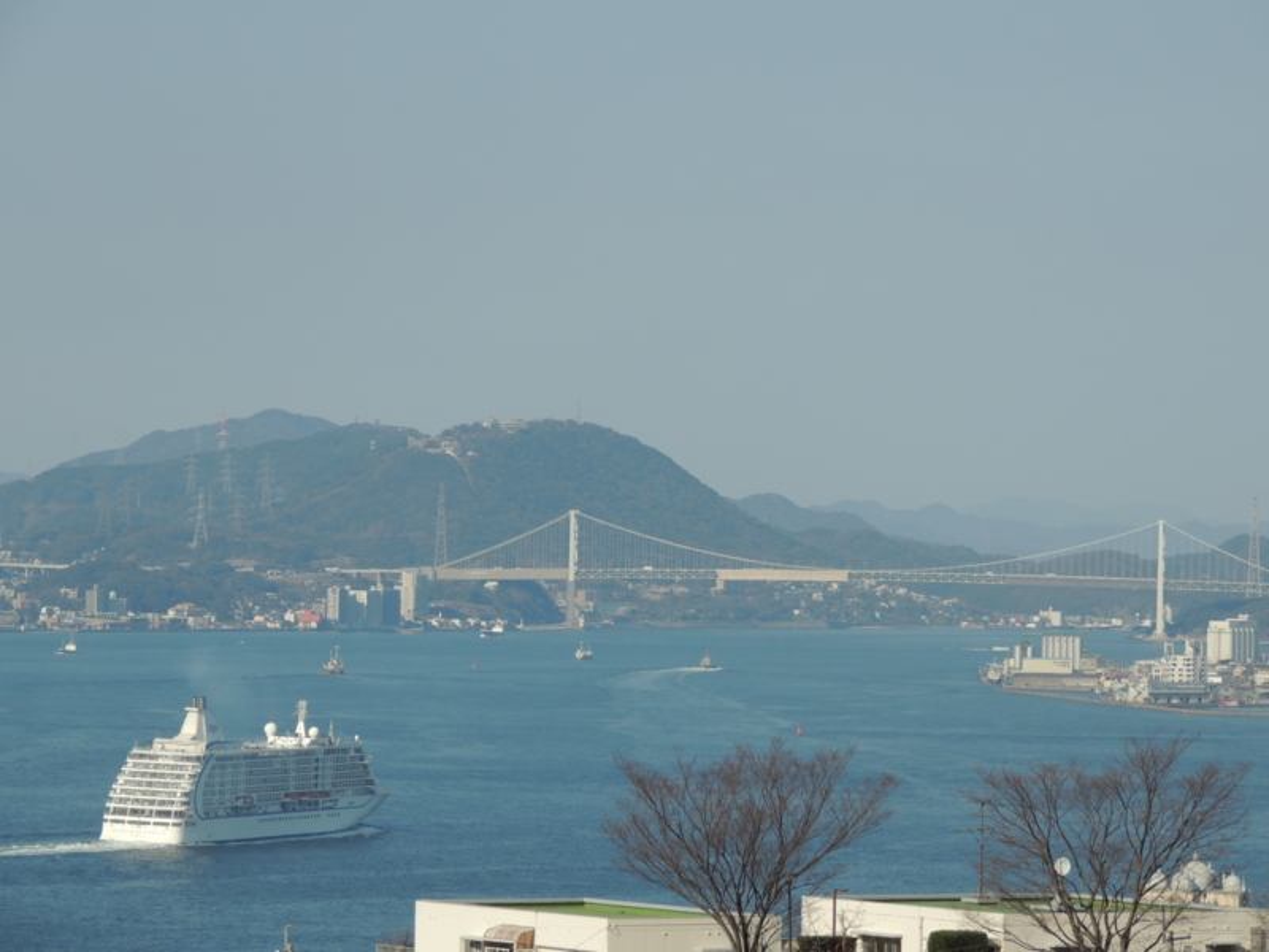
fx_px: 7332
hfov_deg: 9.9
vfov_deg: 7.4
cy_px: 476
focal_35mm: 200
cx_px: 634
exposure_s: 1/800
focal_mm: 35.6
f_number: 4.6
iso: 100
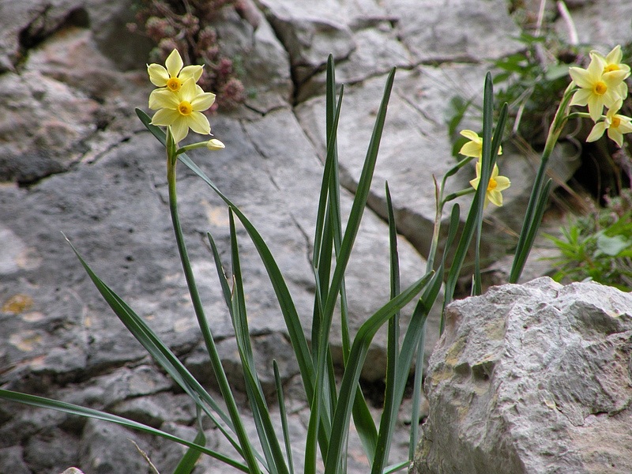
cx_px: 316
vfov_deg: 4.1
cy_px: 237
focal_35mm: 364
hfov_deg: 5.4
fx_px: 6646
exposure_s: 1/125
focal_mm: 64.5
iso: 115
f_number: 4.5
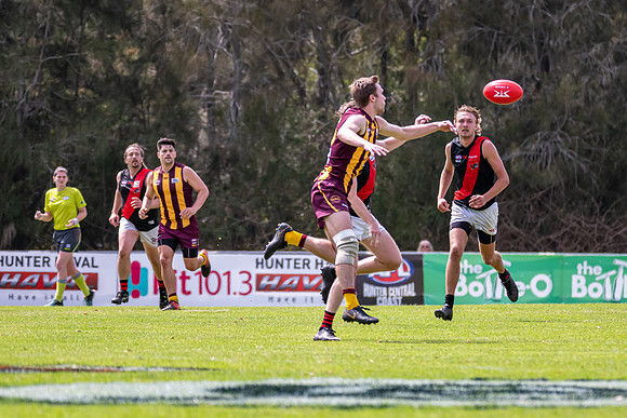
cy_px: 159
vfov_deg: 3.2
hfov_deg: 4.7
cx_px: 380
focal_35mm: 436
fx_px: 7590
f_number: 6.3
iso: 800
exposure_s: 1/2000
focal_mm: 260
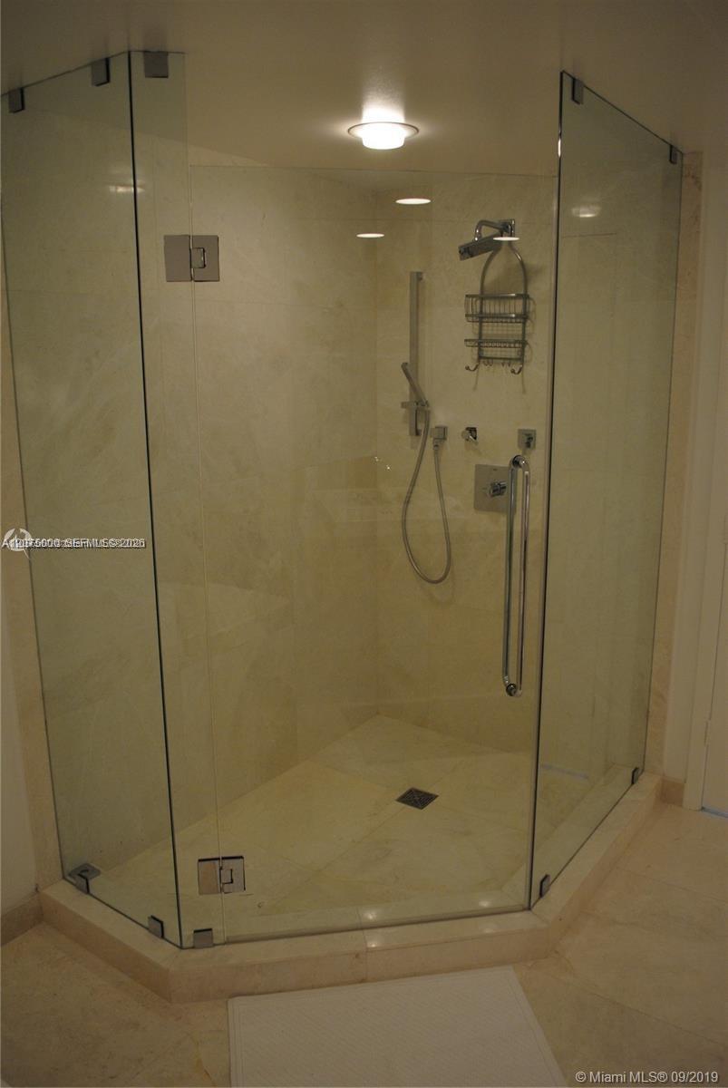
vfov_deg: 67.3
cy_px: 544
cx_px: 364
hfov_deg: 48.0
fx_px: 817
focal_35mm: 27
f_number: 3.5
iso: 400
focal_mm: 18
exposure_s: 1/100
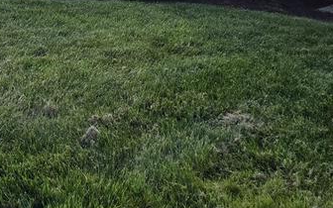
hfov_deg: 32.8
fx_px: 535
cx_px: 34
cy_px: -120
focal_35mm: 59
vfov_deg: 18.9
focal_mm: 2.2
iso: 50
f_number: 2.2
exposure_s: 1/2797
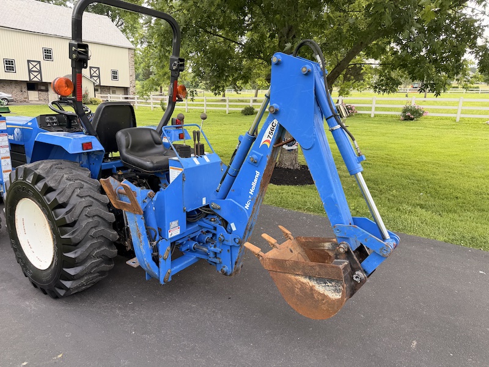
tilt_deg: -14.9
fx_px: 339
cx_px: 244
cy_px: 184
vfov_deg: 56.8
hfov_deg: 71.6
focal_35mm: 24
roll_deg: +3.5
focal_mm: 6.76
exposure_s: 1/528
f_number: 1.78
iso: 80
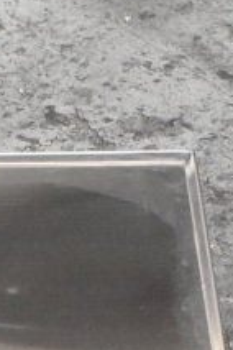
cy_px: 622
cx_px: -69
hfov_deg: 5.3
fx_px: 2505
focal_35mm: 258
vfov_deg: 7.7
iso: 6400
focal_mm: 40
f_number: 9
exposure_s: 1/320
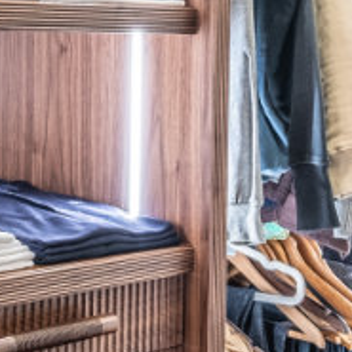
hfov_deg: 17.1
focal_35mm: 99
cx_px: -13
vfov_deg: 17.4
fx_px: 1139
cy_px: 57
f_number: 4.5
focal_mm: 12
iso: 200
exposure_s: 1/2
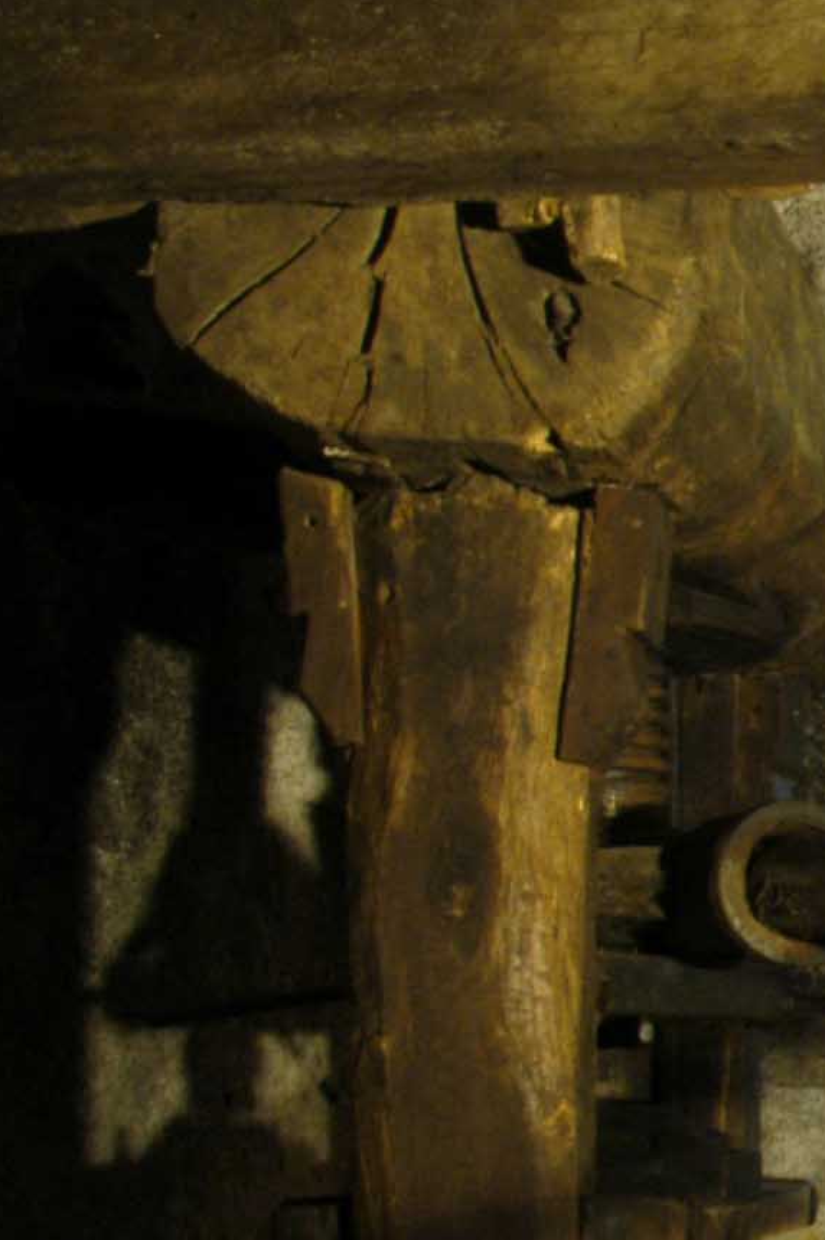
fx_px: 2167
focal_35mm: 63
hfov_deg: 14.2
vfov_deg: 30.8
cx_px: 1999
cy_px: 1067
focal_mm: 12
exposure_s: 8
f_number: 22
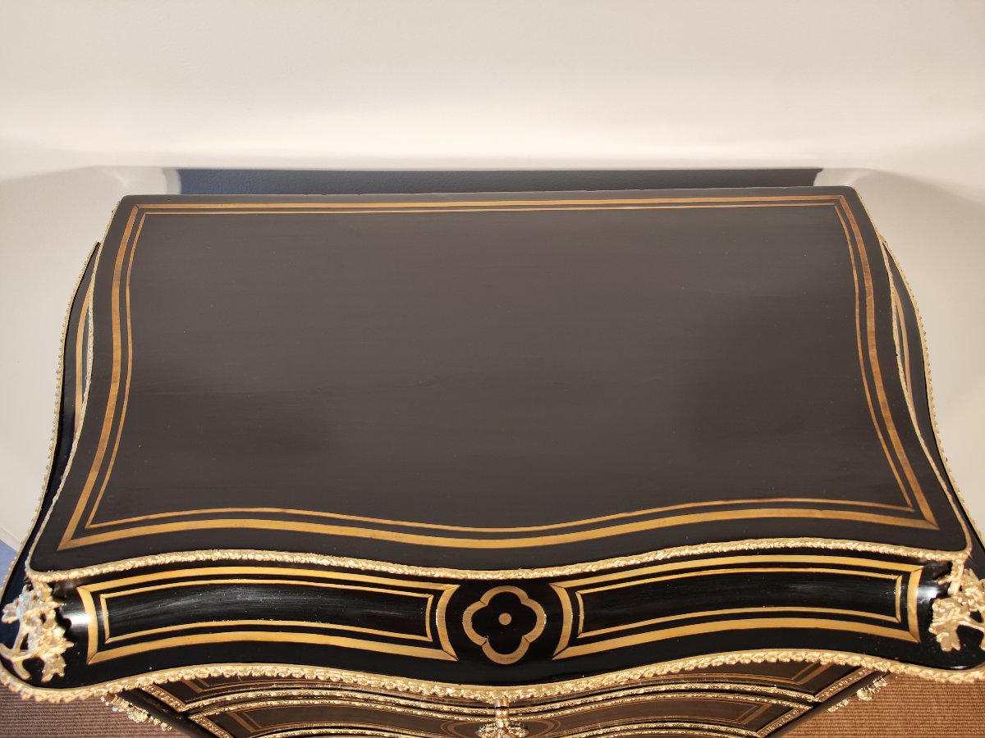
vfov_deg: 56.8
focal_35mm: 24
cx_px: 492
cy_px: 369
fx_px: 683
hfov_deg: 71.6
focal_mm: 6.92
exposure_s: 1/100
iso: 50
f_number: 1.9
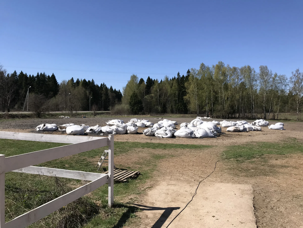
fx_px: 245
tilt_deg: -0.9
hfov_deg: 63.4
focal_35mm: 28
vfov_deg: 49.7
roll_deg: -2.4
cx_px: 152
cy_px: 114
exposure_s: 1/2457
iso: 20
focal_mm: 3.99
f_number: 1.8
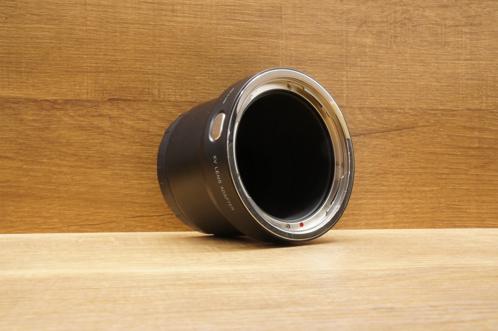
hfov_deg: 46.4
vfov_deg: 31.8
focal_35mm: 42
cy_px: 166
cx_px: 249
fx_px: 580
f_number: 20
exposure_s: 1/8
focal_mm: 28
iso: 1600
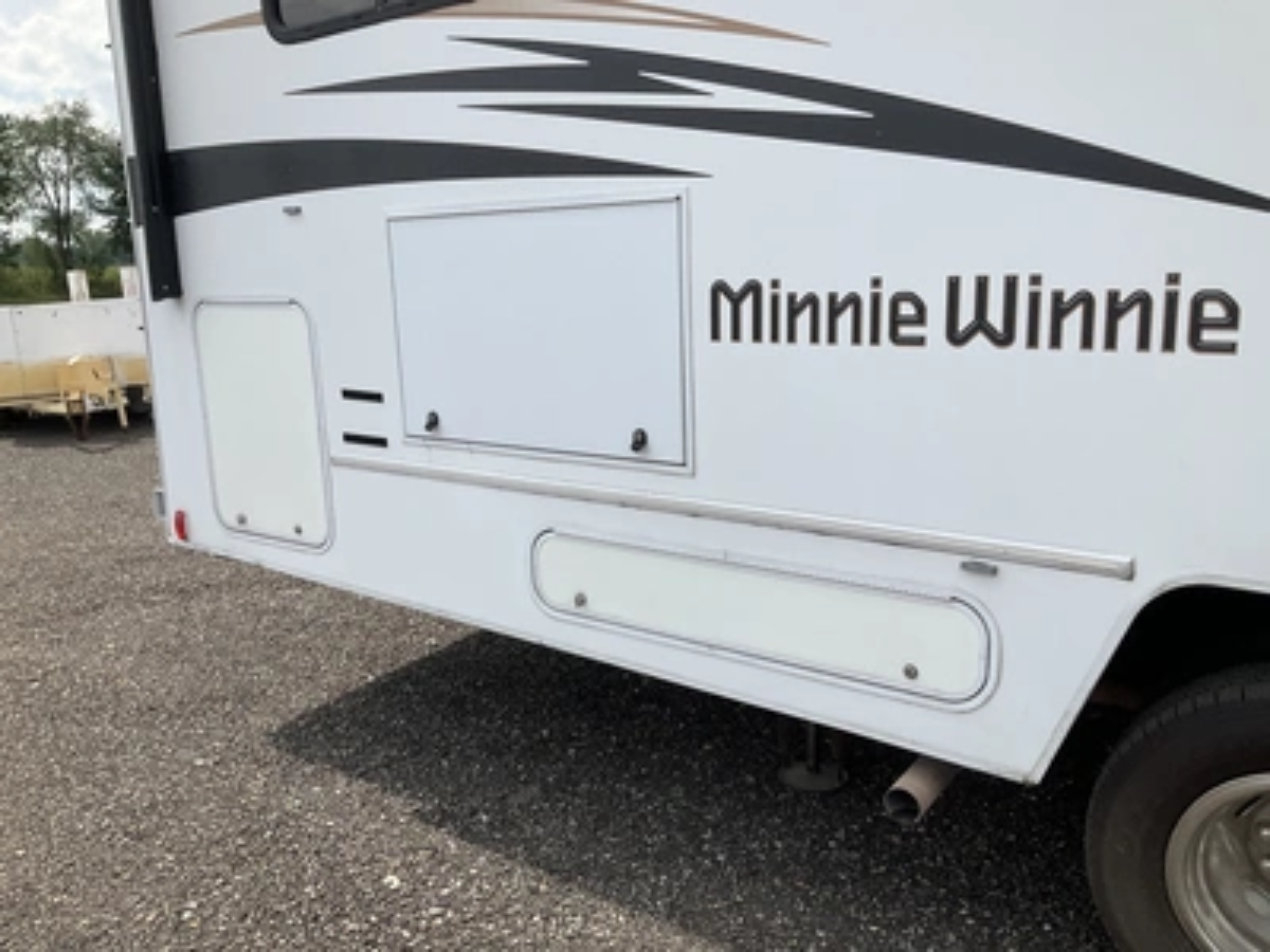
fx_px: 1064
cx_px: 635
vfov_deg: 48.2
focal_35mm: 29
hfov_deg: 61.7
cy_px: 476
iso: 25
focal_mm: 3
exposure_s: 1/1534
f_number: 1.8
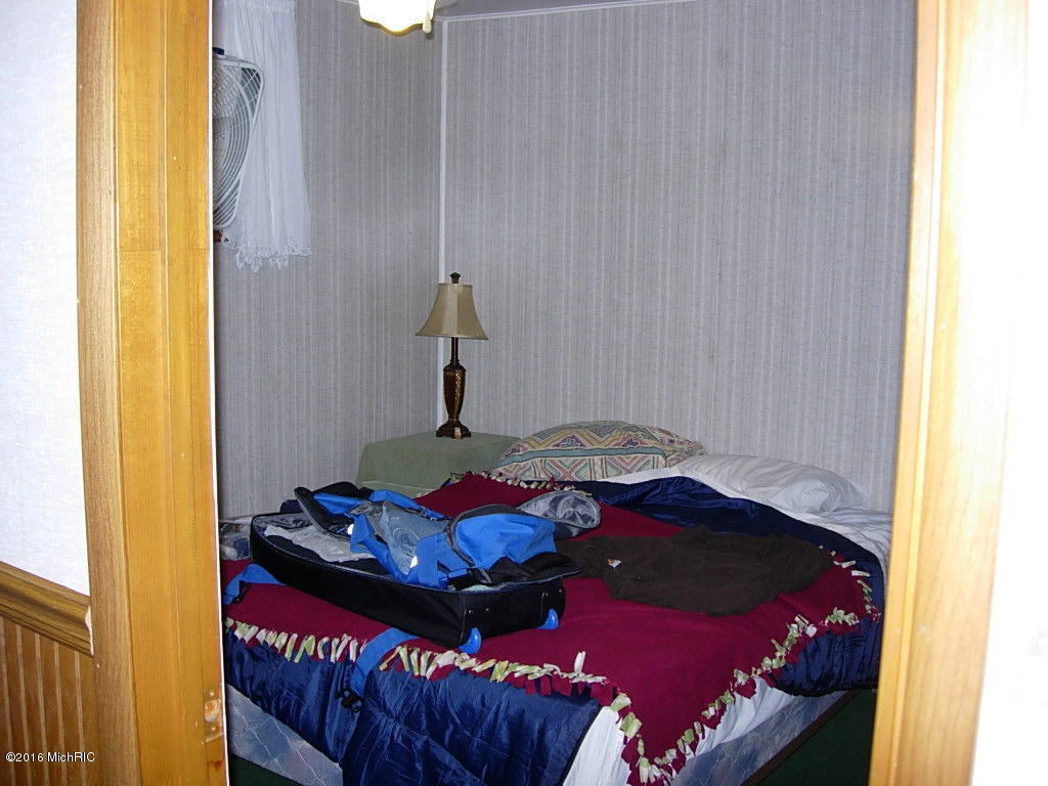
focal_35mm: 38
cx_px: 524
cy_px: 393
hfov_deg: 49.0
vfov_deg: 37.7
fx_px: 1150
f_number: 2.8
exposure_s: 1/64
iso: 79
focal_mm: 7.8
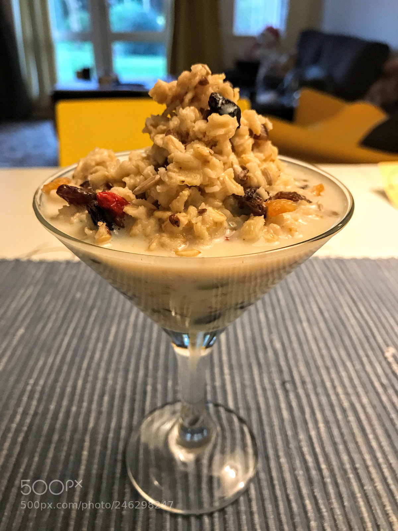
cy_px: 266
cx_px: 199
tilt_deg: -27.6
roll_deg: +1.3
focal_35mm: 28
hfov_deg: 49.7
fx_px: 429
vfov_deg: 63.4
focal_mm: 3.99
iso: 100
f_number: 1.8
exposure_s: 1/17
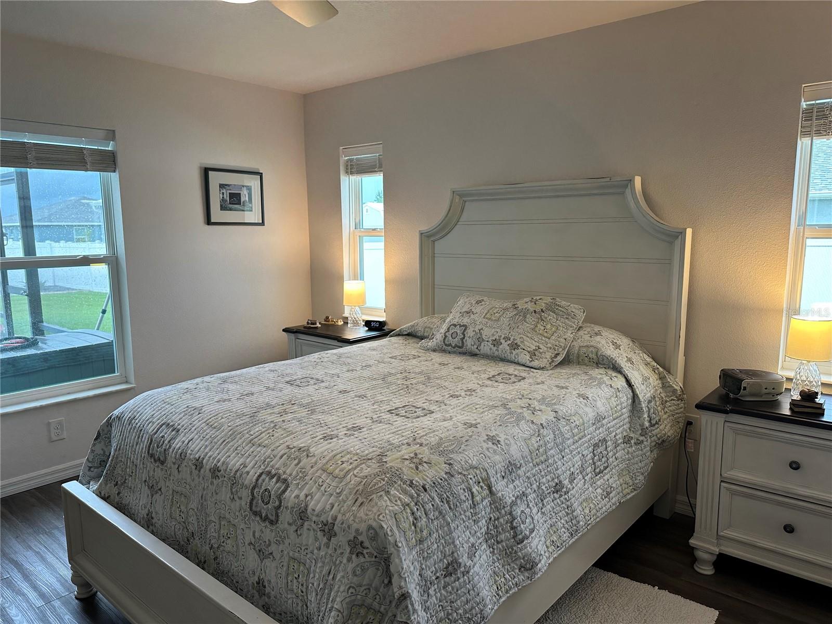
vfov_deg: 56.8
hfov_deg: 71.6
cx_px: 416
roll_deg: +0.2
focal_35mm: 24
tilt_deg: -8.8
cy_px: 312
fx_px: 577
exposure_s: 1/120
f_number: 1.78
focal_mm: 6.86
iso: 160
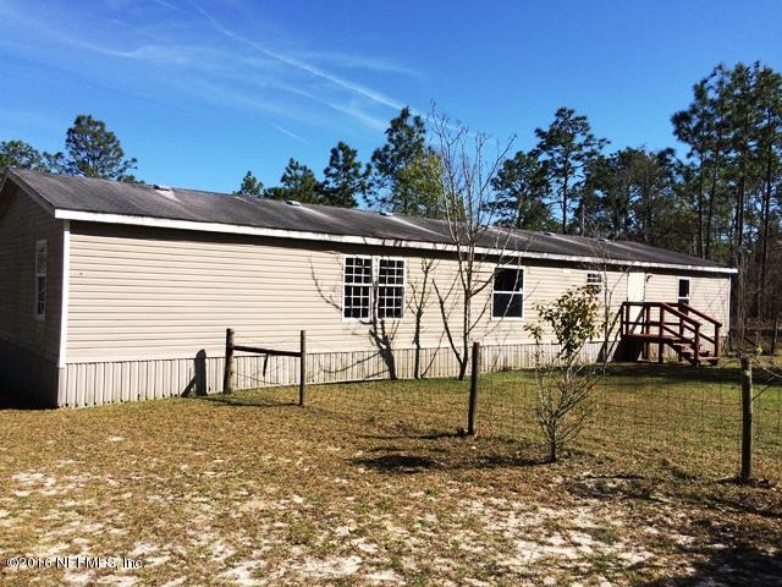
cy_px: 294
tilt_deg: -0.1
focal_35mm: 29
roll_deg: -1.5
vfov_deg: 48.2
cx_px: 391
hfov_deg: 61.7
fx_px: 655
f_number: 2.2
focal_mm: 4.15
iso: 32
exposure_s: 1/2283
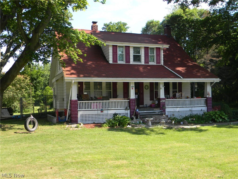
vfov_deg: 39.7
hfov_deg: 51.4
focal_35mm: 36
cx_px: 119
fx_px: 248
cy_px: 90
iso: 80
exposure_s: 1/216
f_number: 3.7
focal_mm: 6.4
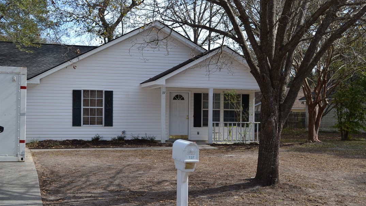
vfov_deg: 23.5
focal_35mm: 51
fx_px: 495
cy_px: 122
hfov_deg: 40.6
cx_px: 185
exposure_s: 1/160
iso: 100
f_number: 6.3
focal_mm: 32
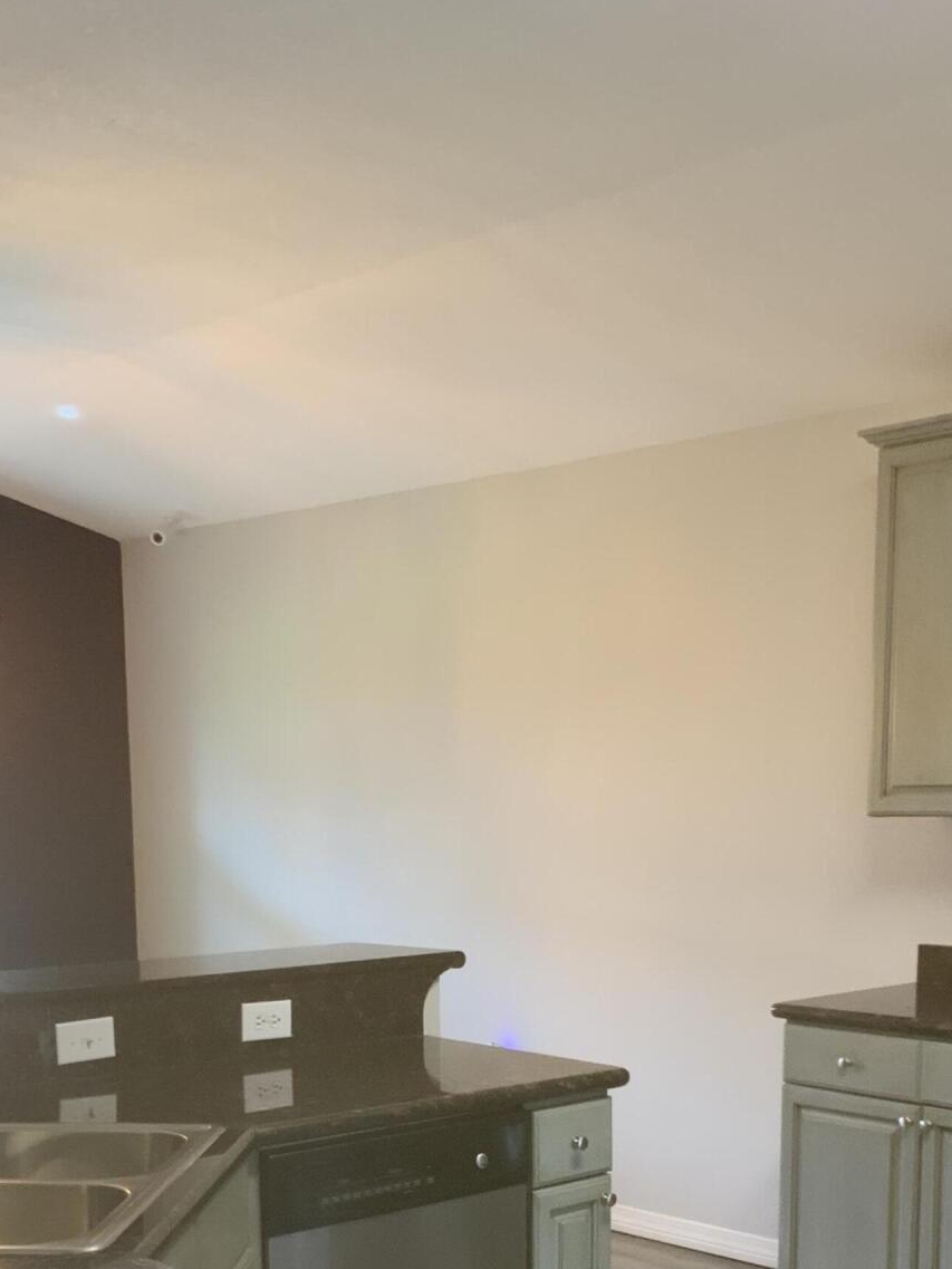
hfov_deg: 28.6
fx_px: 1870
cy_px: 1073
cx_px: 460
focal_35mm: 51
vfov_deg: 35.8
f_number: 1.8
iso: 125
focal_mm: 3
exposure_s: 1/60
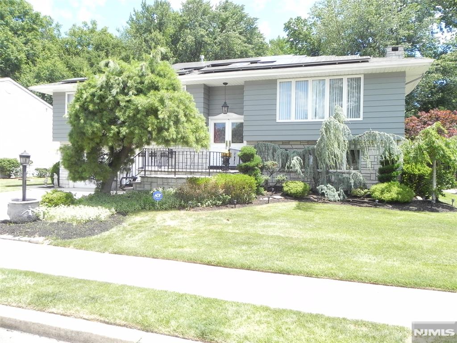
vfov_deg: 53.1
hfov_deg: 67.3
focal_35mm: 26
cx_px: 228
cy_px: 172
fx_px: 343
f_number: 5
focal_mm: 4.6
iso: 160
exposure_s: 1/223
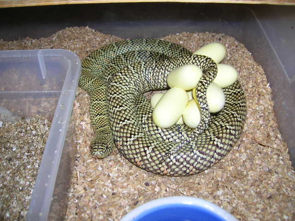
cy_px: 110
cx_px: 148
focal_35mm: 34
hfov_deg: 54.0
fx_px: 290
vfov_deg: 41.8
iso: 50
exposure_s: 1/60.1
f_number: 2.9
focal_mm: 5.7
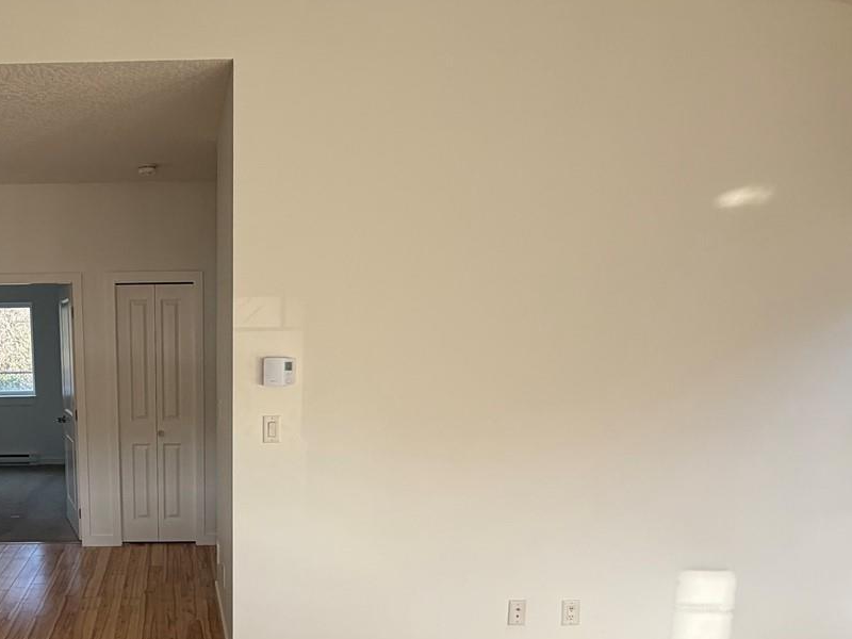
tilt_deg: -8.3
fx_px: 689
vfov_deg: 48.6
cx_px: 164
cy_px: 442
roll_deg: +0.7
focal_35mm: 28
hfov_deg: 58.3
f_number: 2.2
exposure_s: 1/121
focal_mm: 2.22
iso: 125
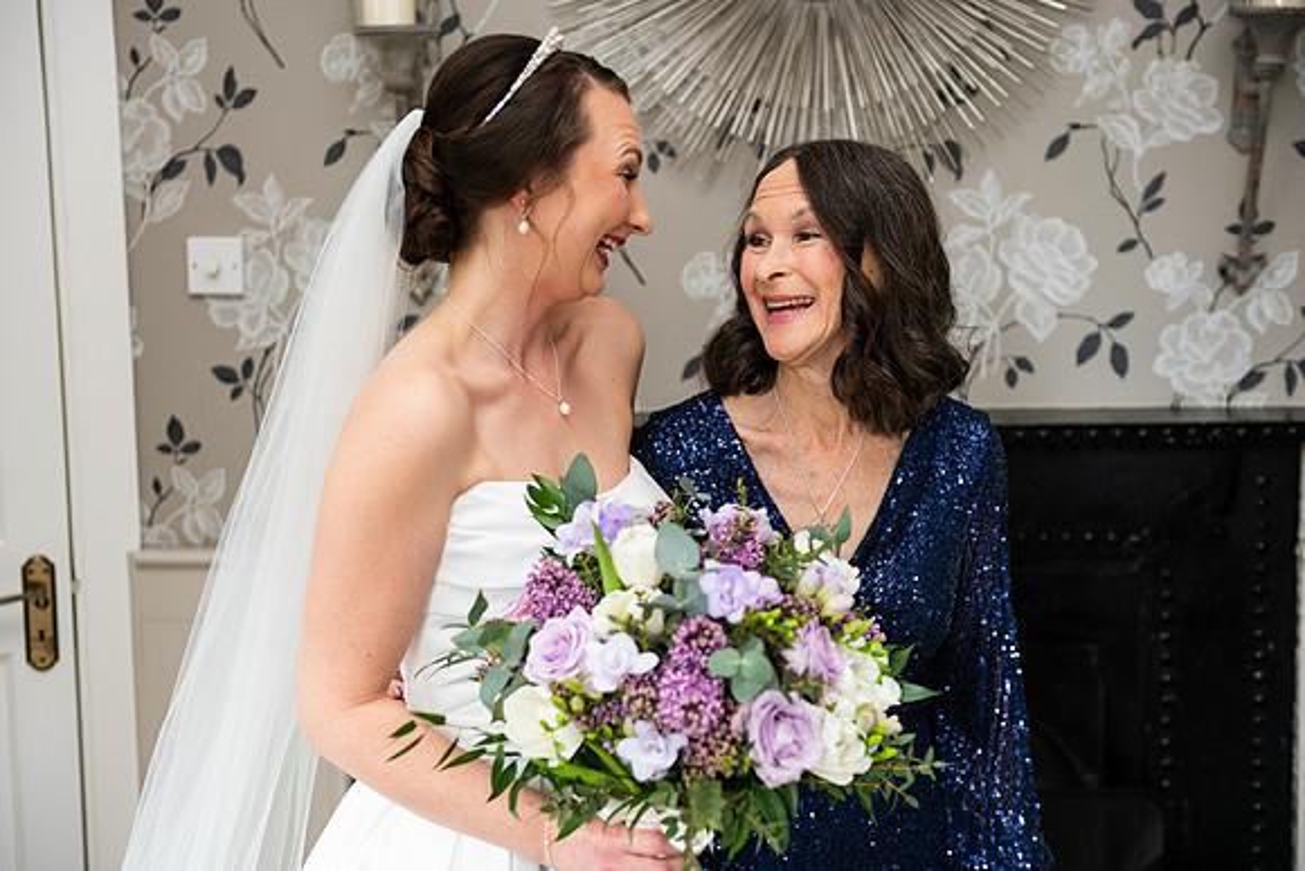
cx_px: 652
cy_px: 436
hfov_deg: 38.2
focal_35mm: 52
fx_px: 1885
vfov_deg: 26.0
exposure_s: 1/160
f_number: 3.5
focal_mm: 52
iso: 800
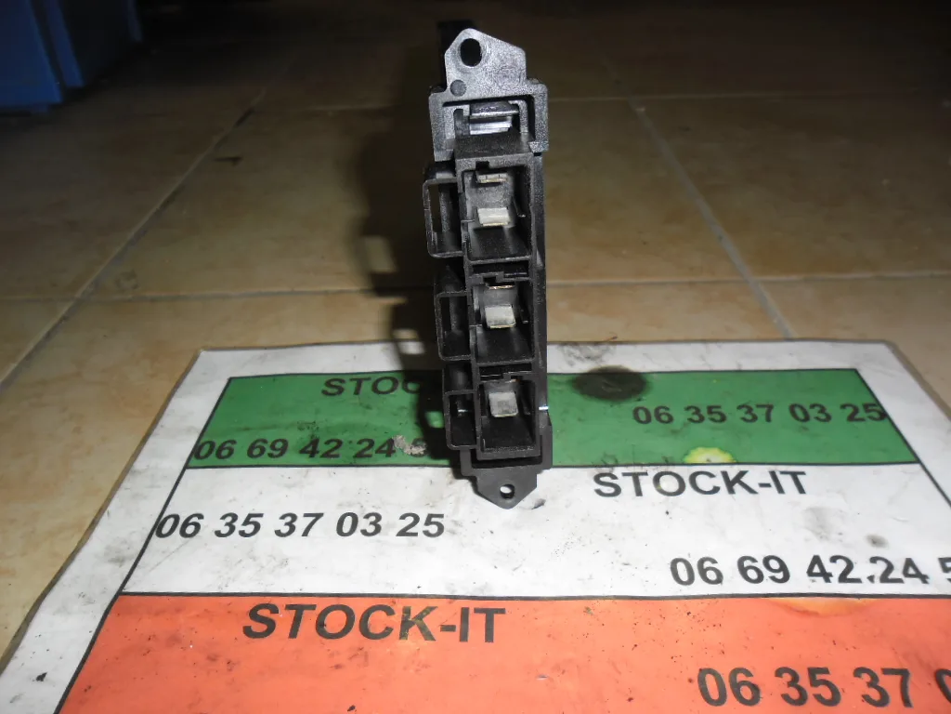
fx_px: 742
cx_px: 476
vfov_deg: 51.4
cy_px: 357
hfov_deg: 65.3
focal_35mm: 27
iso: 80
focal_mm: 4.9
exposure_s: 1/45
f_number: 3.5
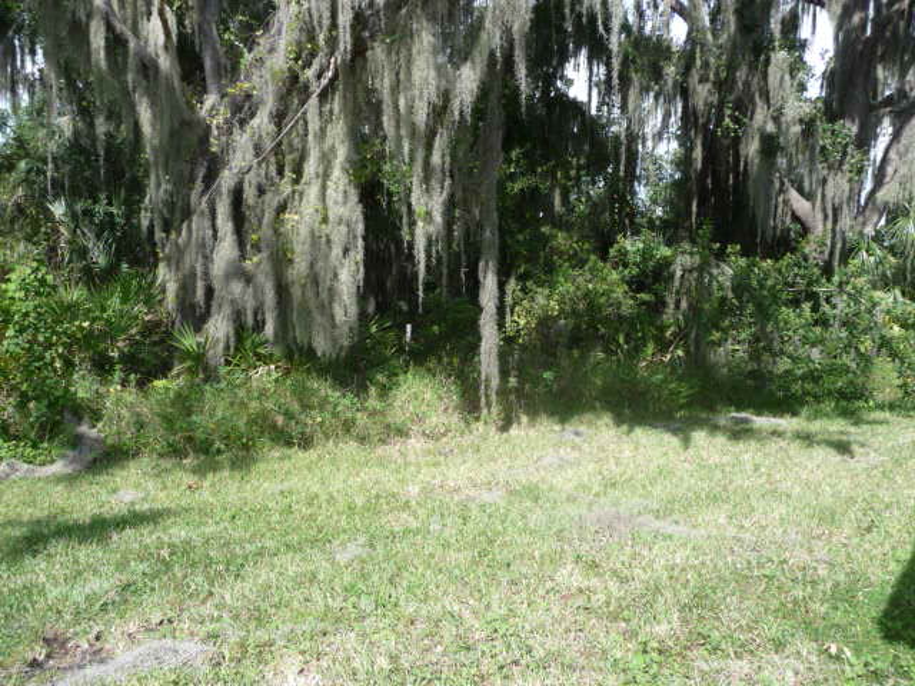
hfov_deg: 63.4
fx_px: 740
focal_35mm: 28
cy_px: 343
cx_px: 458
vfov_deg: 49.7
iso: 100
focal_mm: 4.7
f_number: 3.3
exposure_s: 1/500
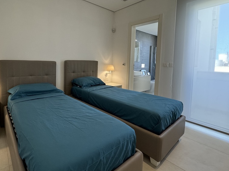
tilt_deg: -4.1
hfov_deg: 83.4
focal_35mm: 19
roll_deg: -1.6
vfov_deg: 68.1
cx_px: 89
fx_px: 126
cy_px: 70
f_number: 2.2
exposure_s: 1/100
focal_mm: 2.22
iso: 200
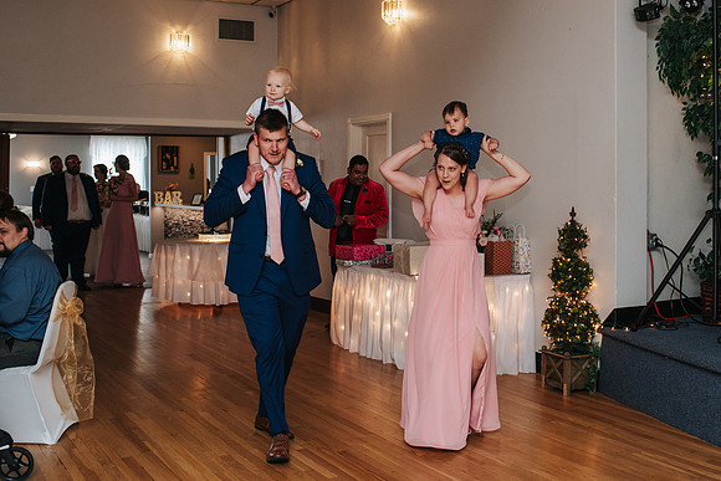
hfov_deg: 43.1
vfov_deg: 29.5
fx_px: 910
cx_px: 416
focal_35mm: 45
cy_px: 193
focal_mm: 35
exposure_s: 1/200
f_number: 3.2
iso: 1000
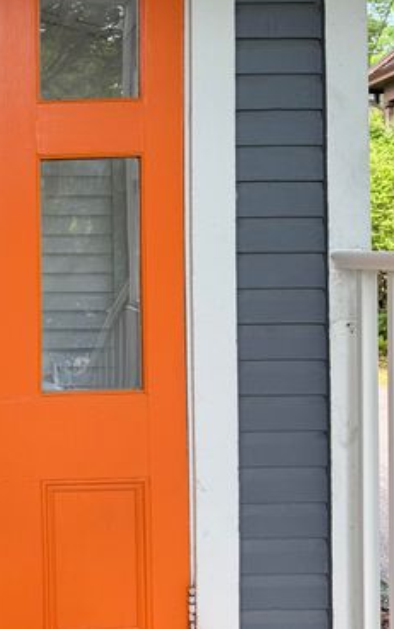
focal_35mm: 46
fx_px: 789
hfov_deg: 26.3
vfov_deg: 43.3
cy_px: 253
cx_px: -15
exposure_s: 1/214
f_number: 1.78
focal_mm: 6.76
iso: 80
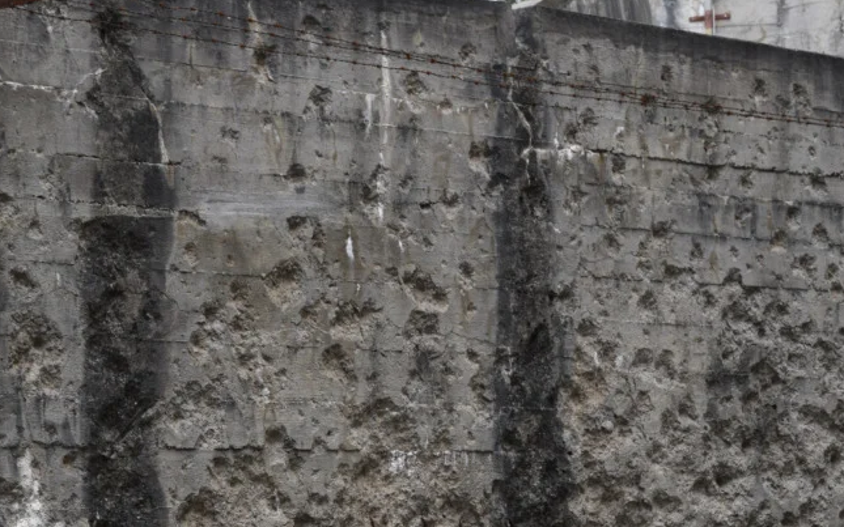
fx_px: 3404
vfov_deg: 8.8
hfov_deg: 14.1
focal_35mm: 148
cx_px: 432
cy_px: 425
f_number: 8
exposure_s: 1/250
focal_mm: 52
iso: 400
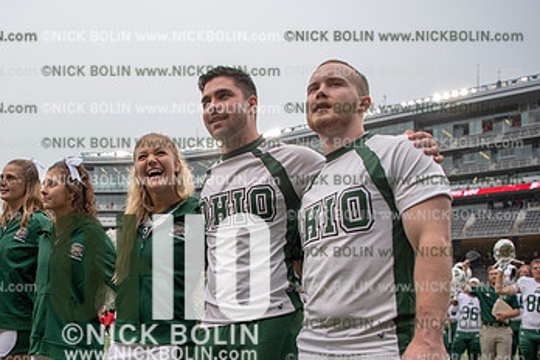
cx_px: 160
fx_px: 600
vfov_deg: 32.5
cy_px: 288
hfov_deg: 47.3
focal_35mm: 40
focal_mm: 24
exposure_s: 1/1000
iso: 250
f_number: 2.8
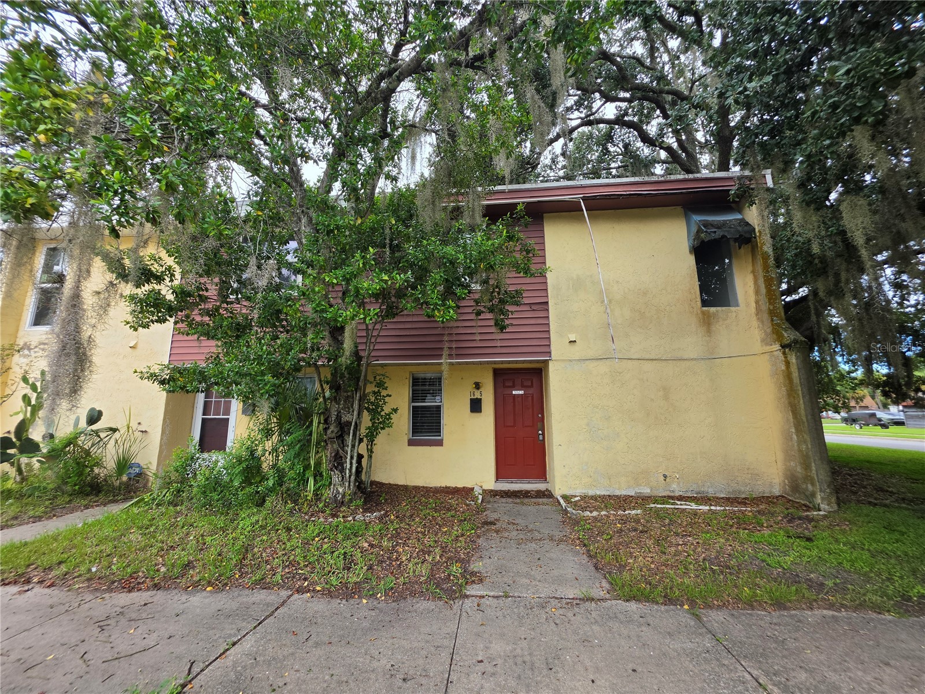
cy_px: 347
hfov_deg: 106.2
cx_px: 462
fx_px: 347
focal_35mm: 13
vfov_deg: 89.9
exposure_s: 1/385
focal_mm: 2.2
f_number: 1.9
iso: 32
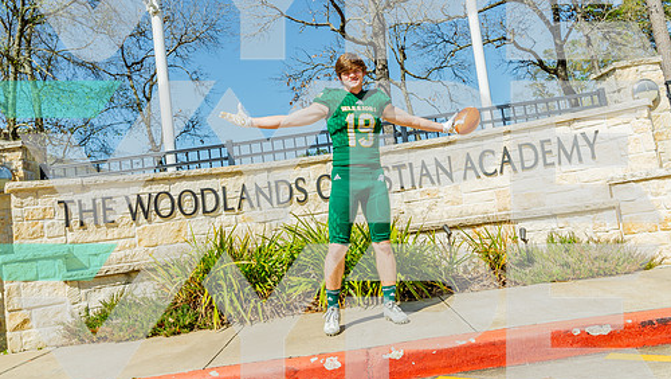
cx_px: 323
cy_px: 153
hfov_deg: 58.0
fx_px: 605
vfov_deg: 34.6
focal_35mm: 34
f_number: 11
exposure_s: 1/125
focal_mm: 28
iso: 100
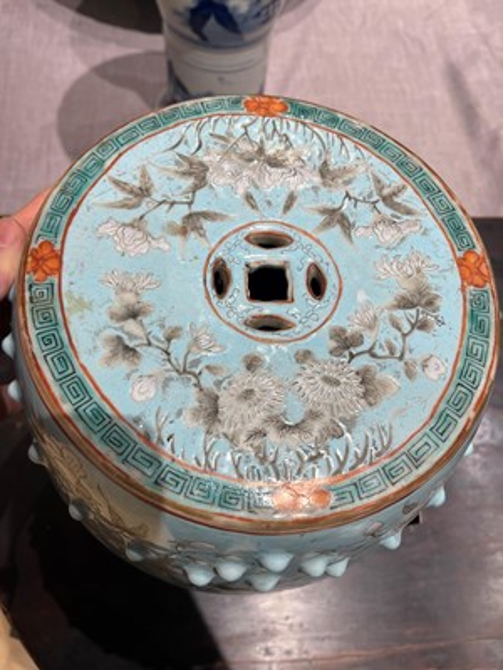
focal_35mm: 26
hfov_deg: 53.1
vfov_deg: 67.3
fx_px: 504
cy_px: 335
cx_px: 252
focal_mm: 5.1
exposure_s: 1/120
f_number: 1.6
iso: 64
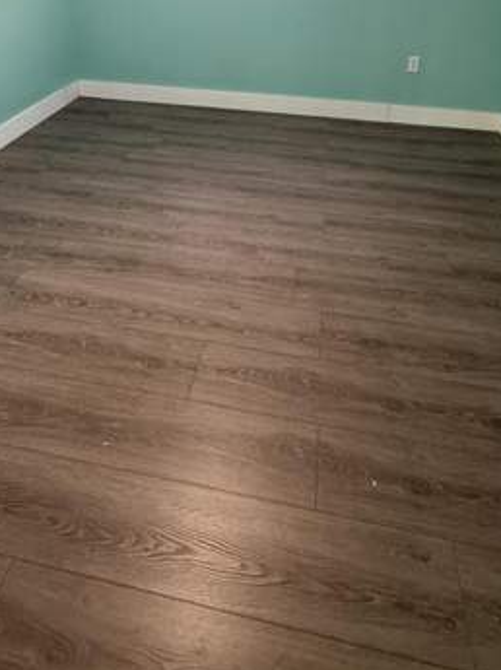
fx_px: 503
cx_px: 241
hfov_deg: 53.0
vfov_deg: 60.1
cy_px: 105
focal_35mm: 26
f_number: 2.2
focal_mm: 2.22
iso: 320
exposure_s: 1/60
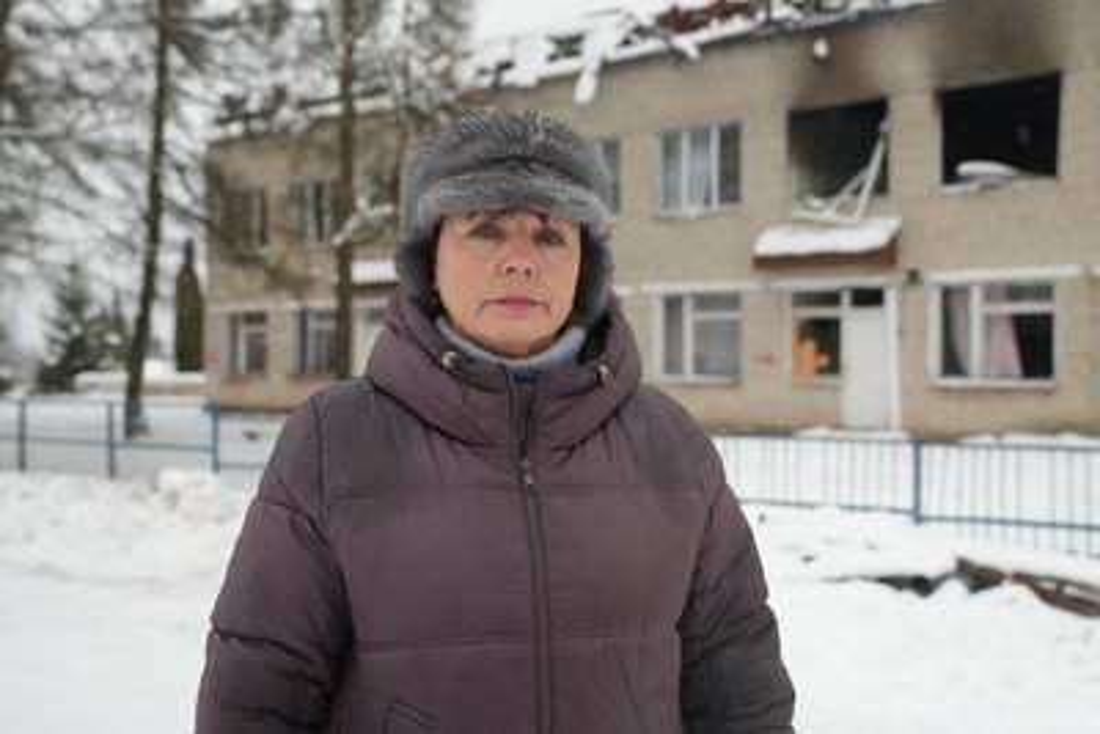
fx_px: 1223
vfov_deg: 33.4
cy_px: 367
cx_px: 550
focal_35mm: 40
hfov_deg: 48.4
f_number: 4
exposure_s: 1/160
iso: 1000
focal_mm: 40
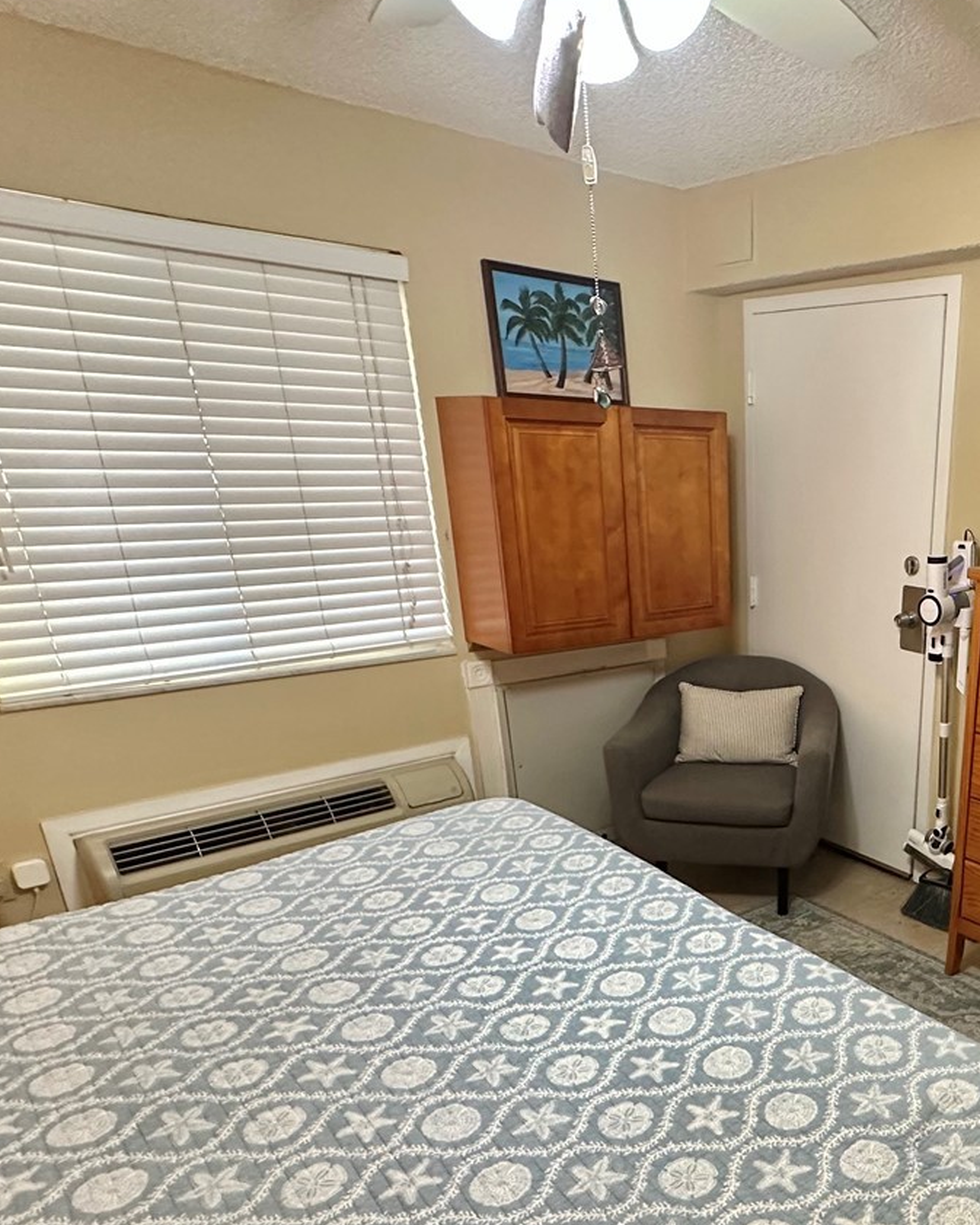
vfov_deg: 64.1
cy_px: 829
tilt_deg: -21.5
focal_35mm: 26
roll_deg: -1.4
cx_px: 852
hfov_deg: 49.9
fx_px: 942
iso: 400
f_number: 2.2
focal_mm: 2.22
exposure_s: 1/60
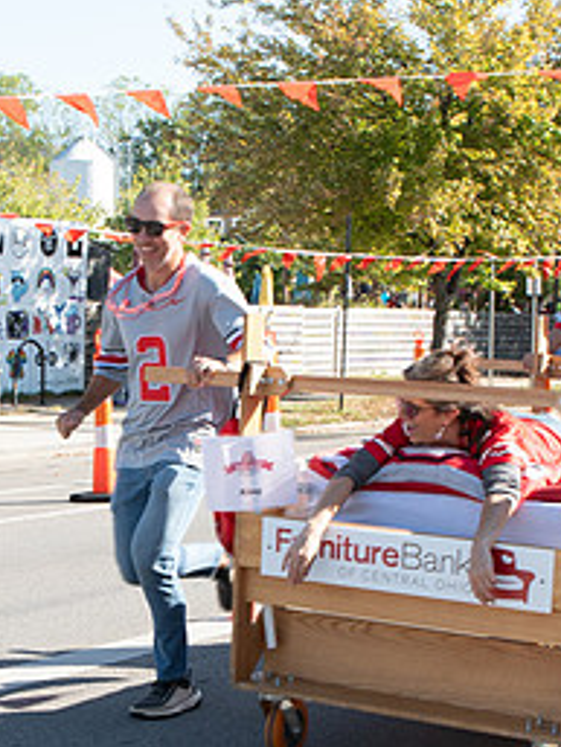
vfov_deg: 23.7
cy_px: 499
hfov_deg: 18.0
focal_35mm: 82
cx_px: 217
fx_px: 1770
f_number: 9
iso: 320
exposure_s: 1/160
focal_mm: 24
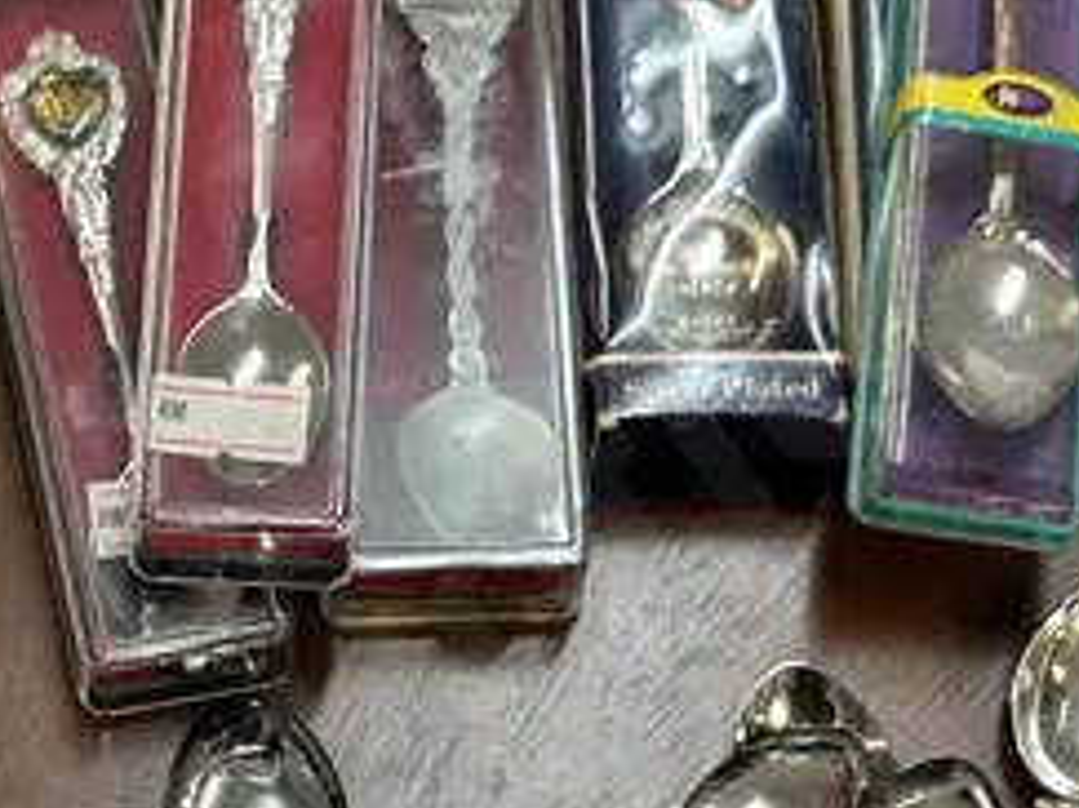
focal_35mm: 101
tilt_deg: -68.9
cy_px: 955
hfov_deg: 19.0
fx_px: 3147
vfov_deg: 14.2
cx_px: 44
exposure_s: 1/50
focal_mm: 6.86
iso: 125
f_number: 1.78
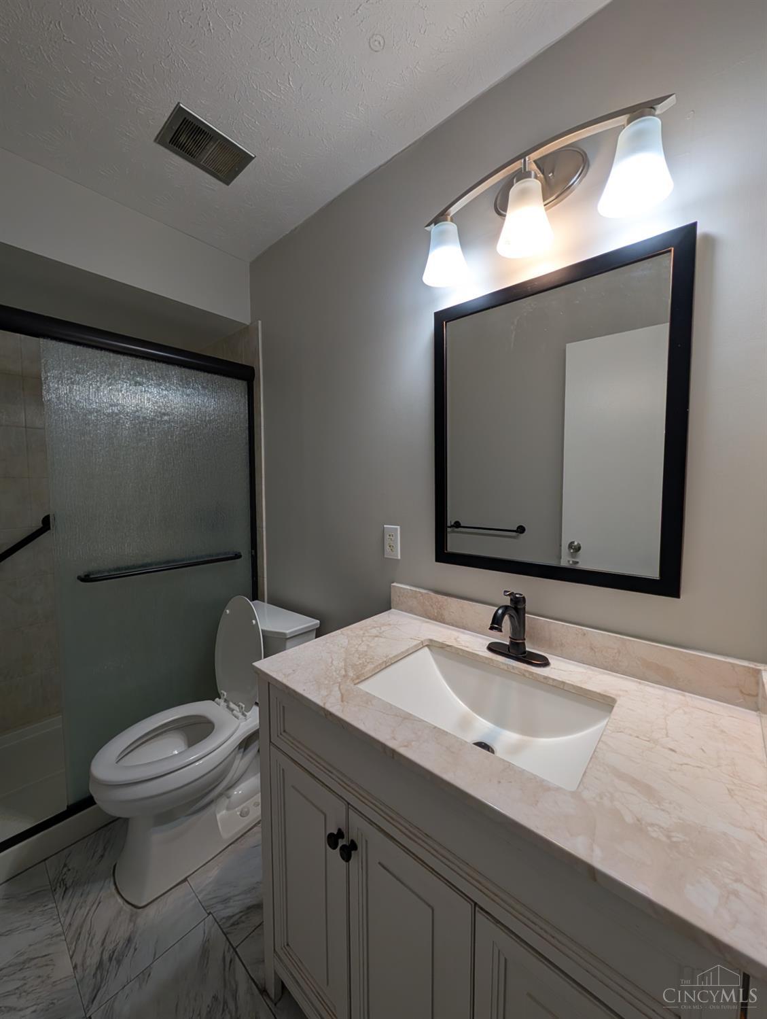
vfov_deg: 110.4
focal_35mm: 12
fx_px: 354
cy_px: 510
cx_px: 384
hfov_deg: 94.7
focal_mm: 2.02
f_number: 1.7
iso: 56
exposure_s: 1/156
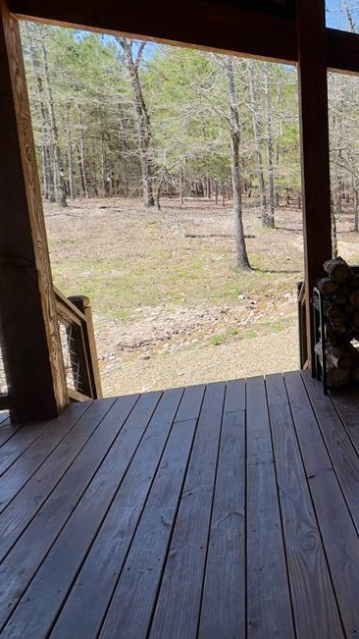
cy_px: 282
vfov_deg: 76.0
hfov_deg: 35.8
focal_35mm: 24
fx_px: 406
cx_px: 443
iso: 40
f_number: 2.2
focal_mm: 2.22
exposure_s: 1/527
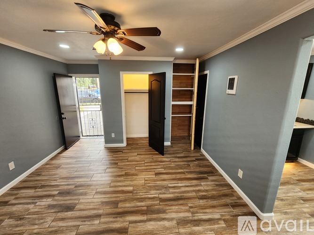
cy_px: 118
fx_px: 118
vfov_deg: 89.9
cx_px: 157
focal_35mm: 13
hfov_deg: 106.2
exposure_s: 1/60
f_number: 2.2
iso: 160
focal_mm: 2.2
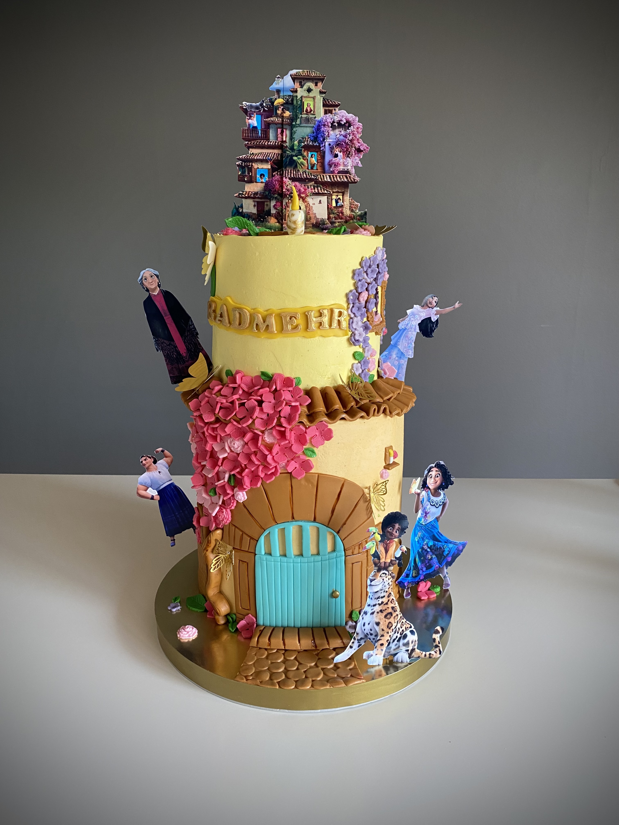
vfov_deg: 67.3
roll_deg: -0.6
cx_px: 310
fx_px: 620
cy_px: 412
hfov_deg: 53.1
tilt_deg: -14.9
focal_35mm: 26
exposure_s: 1/90
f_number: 1.8
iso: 125
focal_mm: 4.25
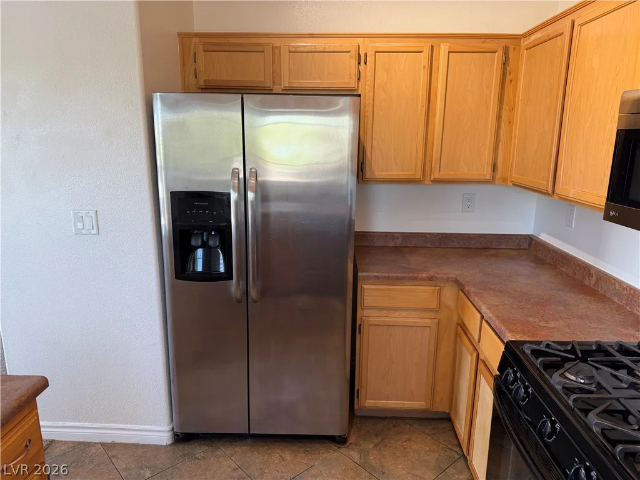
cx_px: 320
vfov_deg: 56.8
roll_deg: +0.0
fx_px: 444
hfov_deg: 71.6
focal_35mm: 24
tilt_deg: -12.7
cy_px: 240
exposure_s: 1/120
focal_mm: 6.76
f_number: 1.78
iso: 160
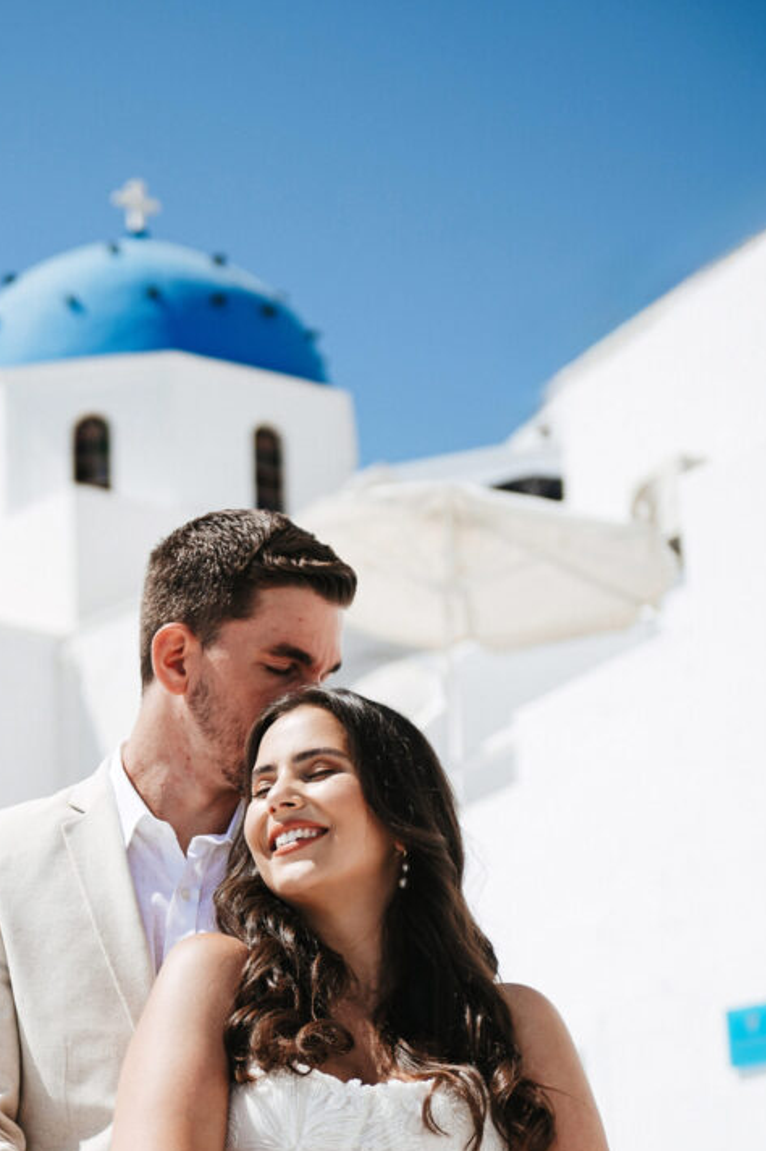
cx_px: 157
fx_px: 2588
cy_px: 839
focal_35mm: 81
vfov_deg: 24.8
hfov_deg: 16.7
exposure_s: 1/4000
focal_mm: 50
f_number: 3.2
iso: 100
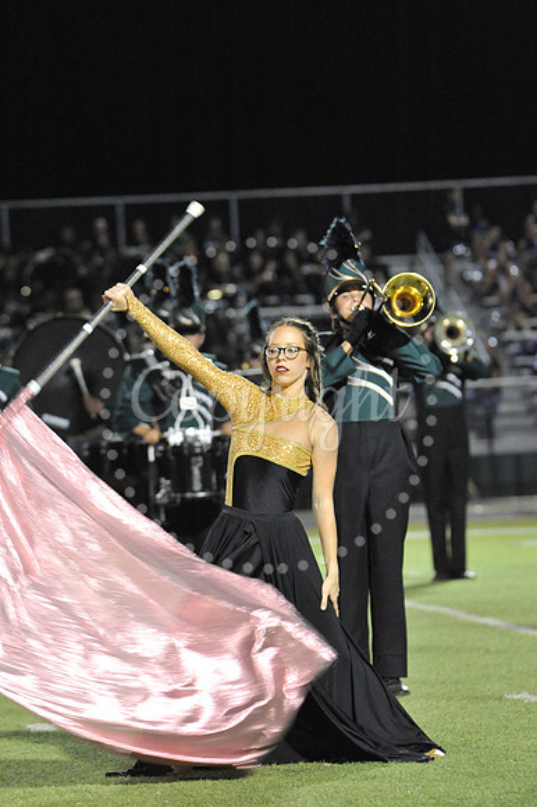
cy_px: 404
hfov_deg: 5.7
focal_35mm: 240
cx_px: 268
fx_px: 5376
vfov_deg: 8.6
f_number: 6.3
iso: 6400
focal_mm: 240
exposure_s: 1/160
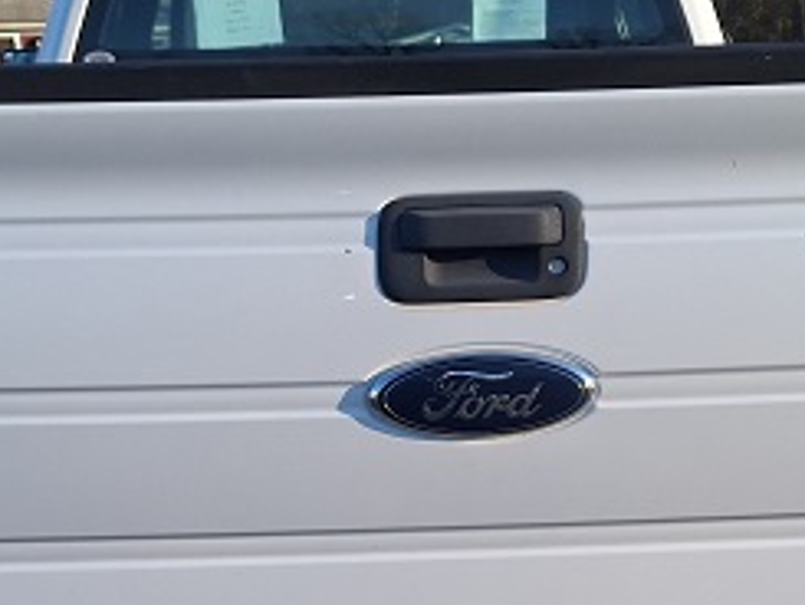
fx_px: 1396
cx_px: 404
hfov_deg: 32.2
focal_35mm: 60
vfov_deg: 23.6
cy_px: 575
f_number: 1.8
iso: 40
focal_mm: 5.54
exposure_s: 1/1130
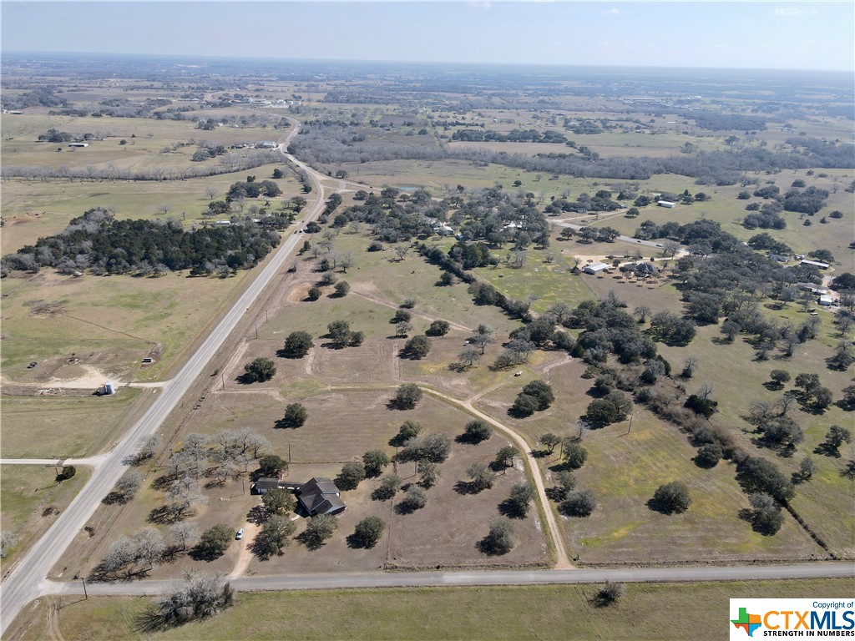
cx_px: 428
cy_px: 320
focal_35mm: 24
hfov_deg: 71.6
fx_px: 593
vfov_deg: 56.8
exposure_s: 1/640
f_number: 2.8
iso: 100
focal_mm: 4.5
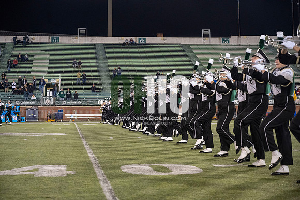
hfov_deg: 28.8
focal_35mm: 70
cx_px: 150
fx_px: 583
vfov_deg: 19.5
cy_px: 100
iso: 2500
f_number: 4
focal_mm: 70
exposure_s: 1/500
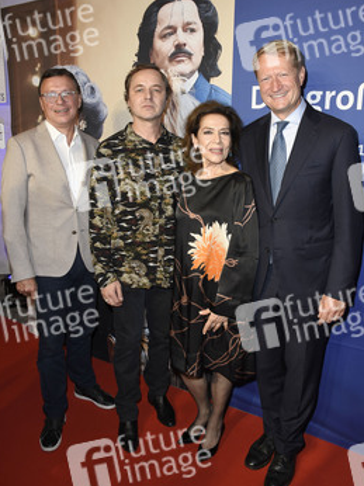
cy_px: 249
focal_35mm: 30
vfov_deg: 60.0
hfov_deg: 46.7
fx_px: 421
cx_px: 180
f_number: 6.3
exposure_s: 1/160
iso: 640
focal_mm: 18
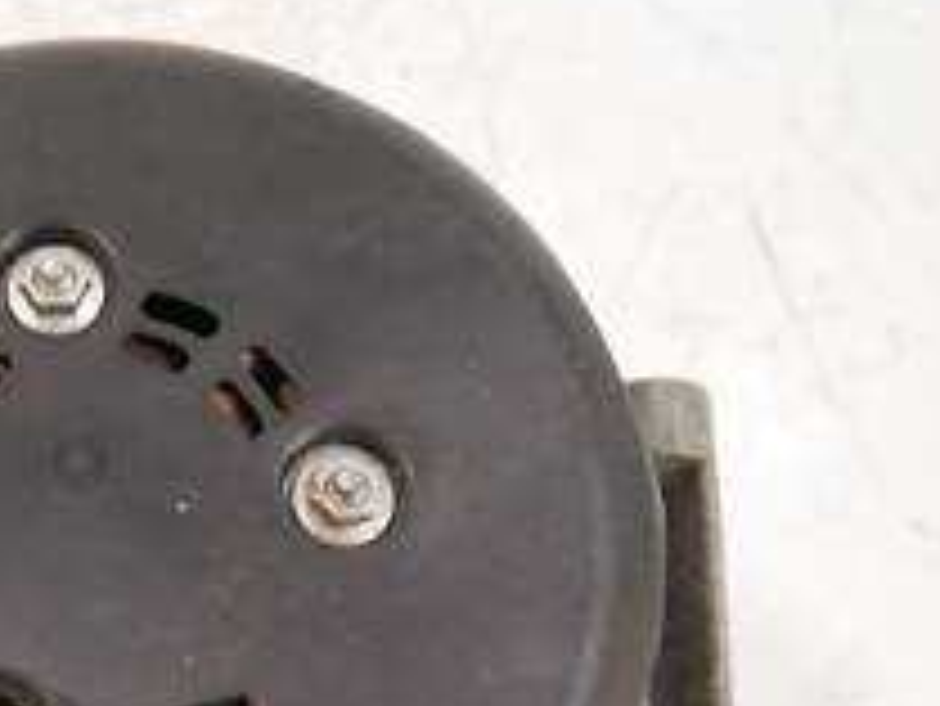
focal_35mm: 55
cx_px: 58
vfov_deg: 25.0
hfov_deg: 32.8
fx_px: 1494
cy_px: 746
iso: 800
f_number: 3.5
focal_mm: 12
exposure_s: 1/60
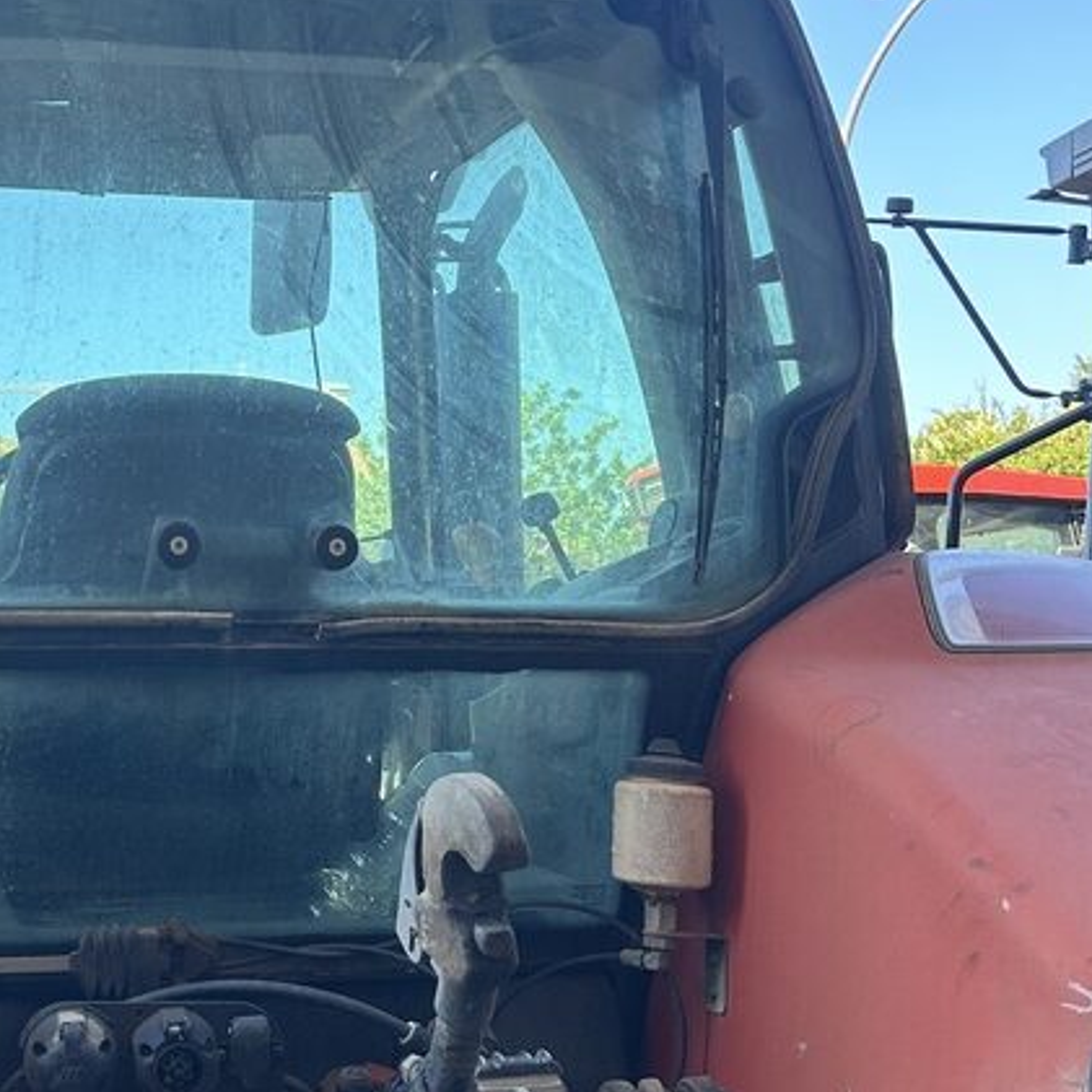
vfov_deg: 30.9
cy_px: 374
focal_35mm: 55
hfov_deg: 30.4
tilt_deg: +8.8
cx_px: 231
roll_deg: +0.2
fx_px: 1963
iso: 50
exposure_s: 1/718
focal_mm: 5.7
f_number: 1.5
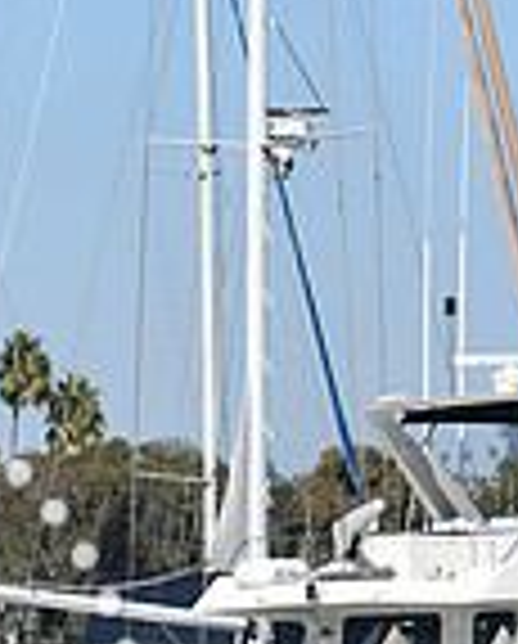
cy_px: 763
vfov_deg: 3.2
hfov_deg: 2.6
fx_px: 11404
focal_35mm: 597
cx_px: -275
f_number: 10
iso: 100
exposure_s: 1/400
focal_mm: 105
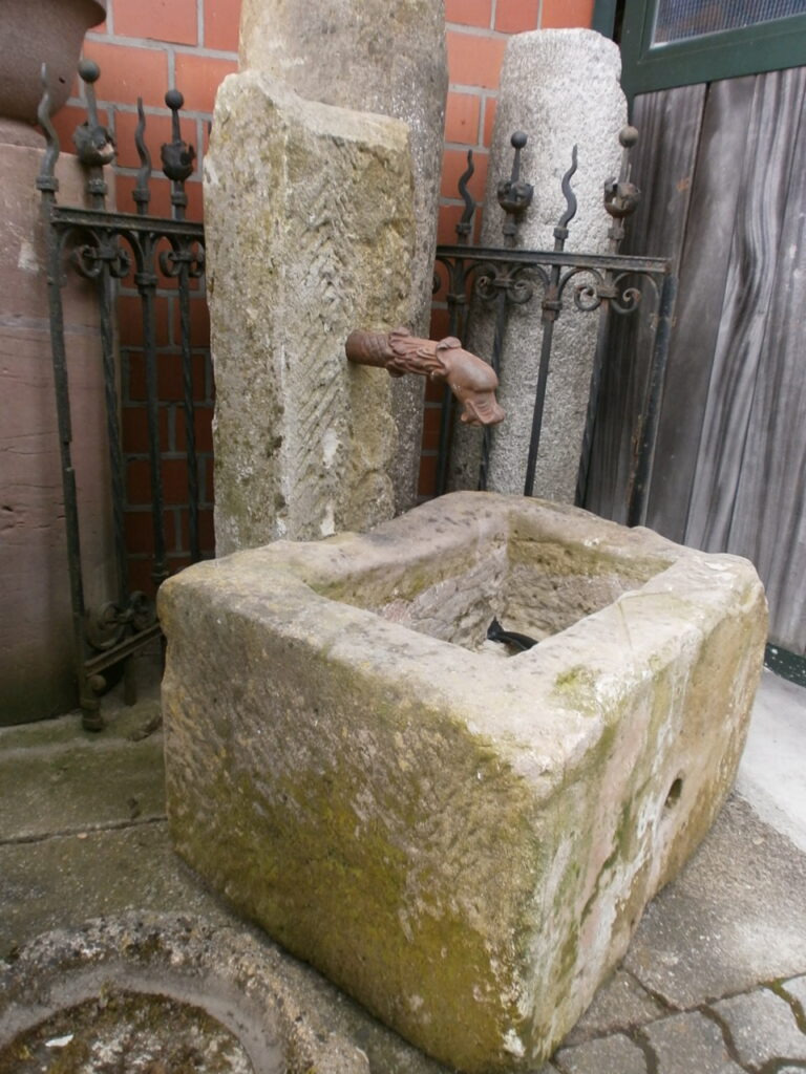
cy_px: 537
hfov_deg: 51.4
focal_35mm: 27
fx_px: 838
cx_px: 403
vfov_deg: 65.3
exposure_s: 1/200
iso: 100
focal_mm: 4.8
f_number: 2.9
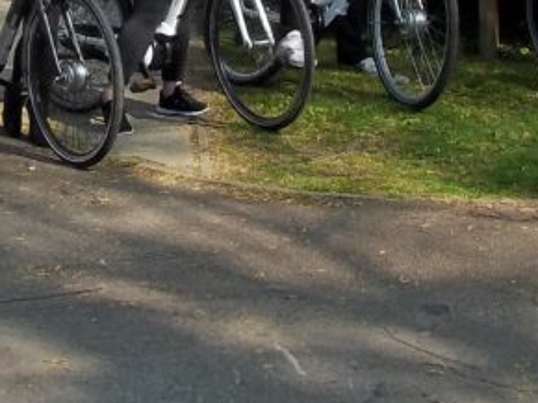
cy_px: -180
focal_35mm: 113
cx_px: 102
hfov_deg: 17.3
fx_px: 1755
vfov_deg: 12.5
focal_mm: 5.7
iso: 80
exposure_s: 1/250
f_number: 5.5
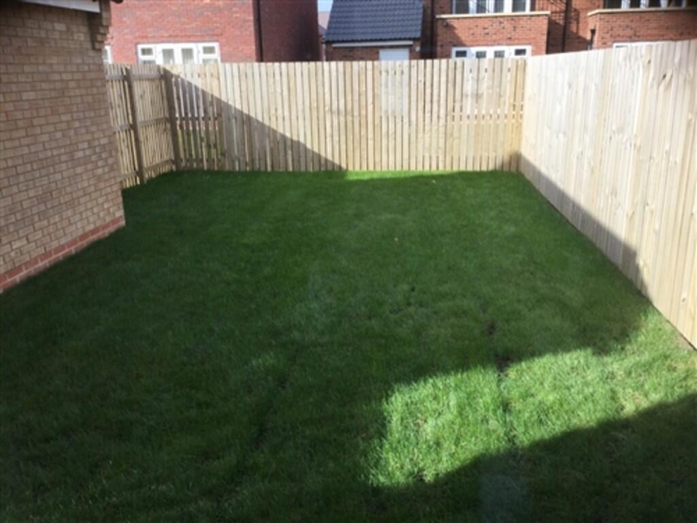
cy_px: 262
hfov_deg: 58.4
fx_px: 624
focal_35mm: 31
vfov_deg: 45.4
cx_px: 348
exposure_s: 1/418
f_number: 2.4
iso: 25
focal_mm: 3.3
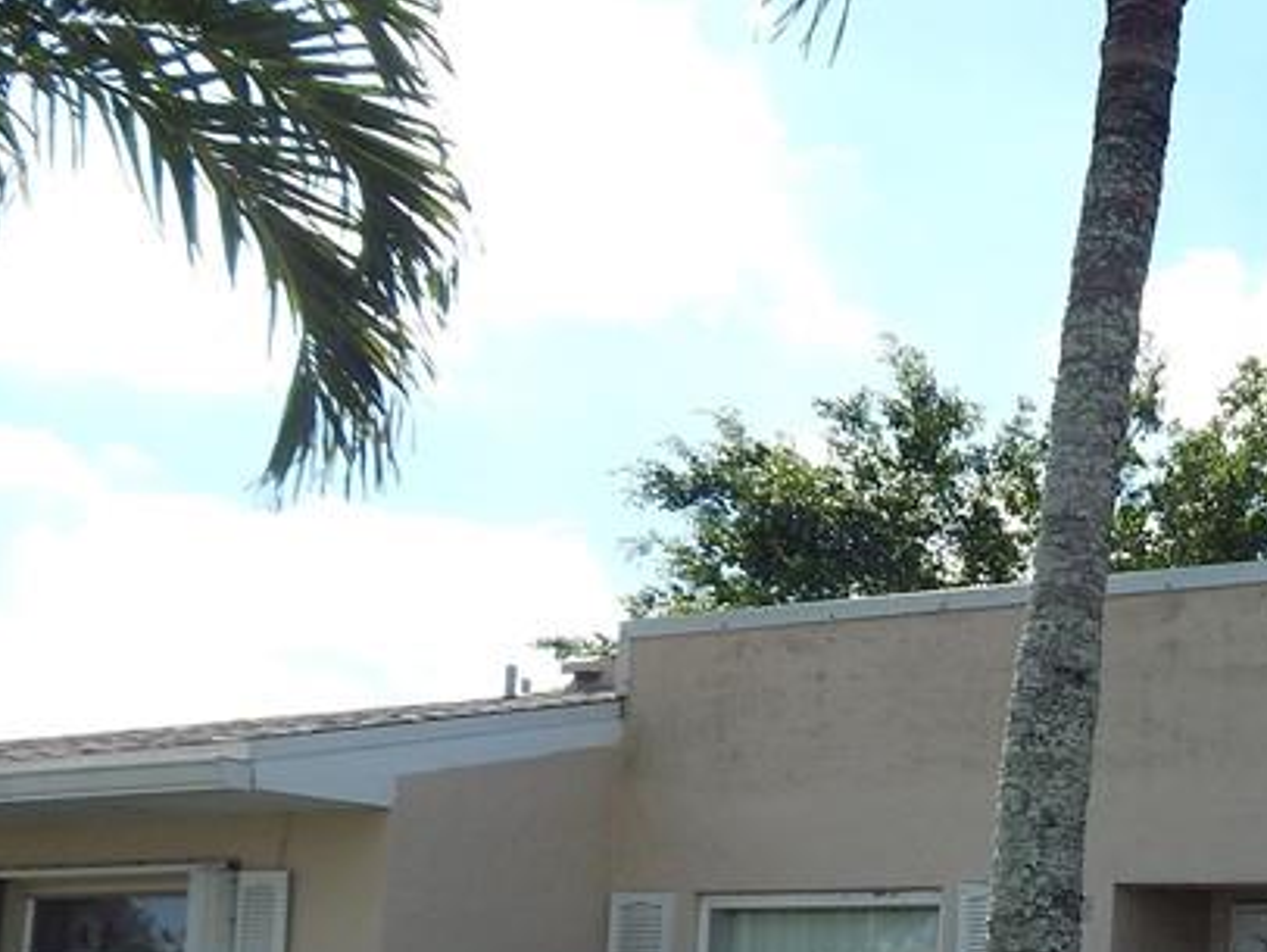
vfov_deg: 24.6
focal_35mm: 58
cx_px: 1386
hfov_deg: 29.9
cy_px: 843
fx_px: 2124
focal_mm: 4
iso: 125
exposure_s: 1/400
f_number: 6
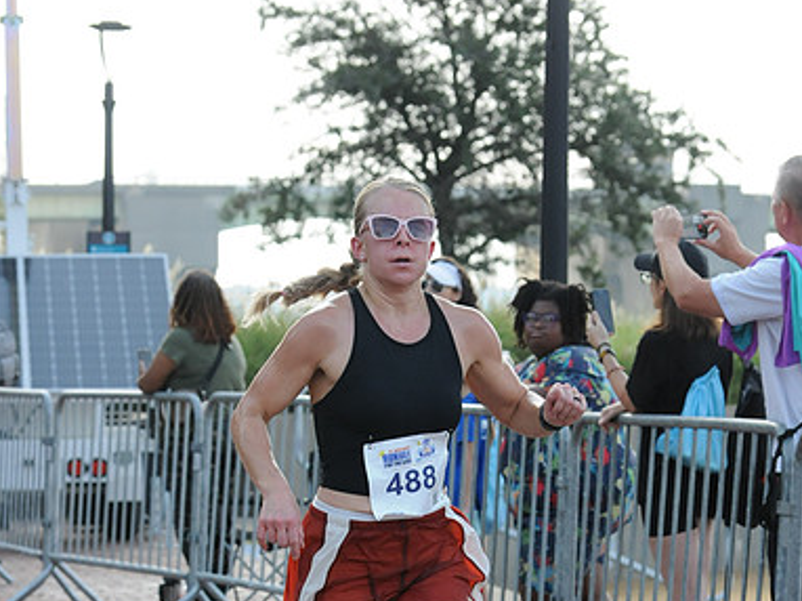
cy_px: 582
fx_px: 4052
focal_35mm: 175
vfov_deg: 8.4
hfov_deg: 11.3
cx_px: 402
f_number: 5.6
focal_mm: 80
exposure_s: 1/800
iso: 800
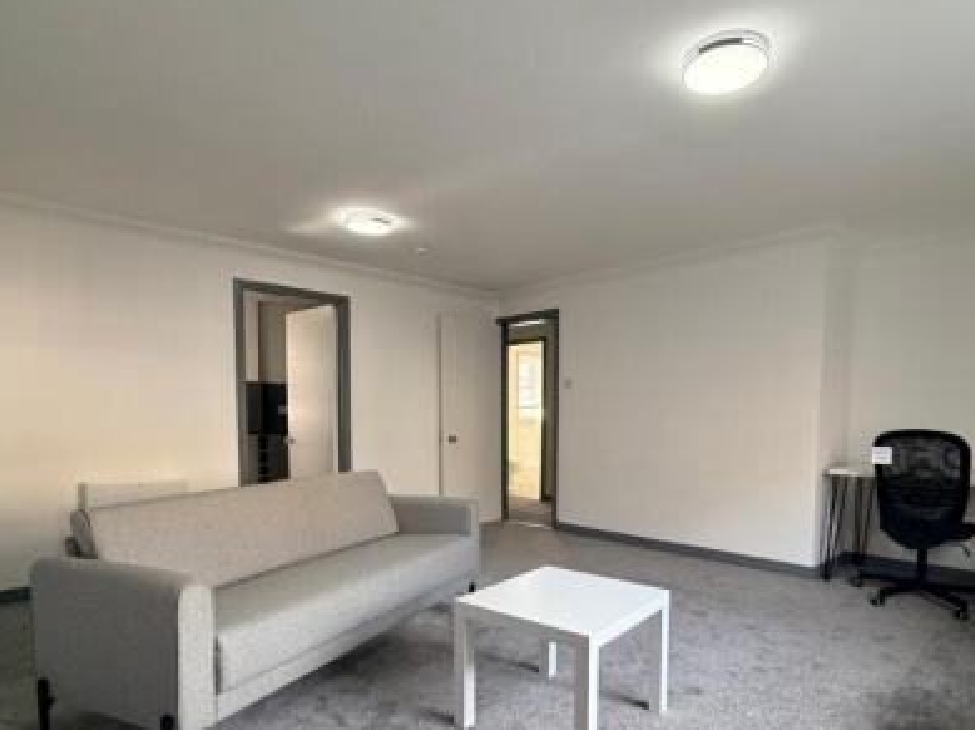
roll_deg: -0.4
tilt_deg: -3.8
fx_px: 591
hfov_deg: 78.7
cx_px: 548
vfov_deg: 62.5
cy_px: 455
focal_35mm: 21
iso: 320
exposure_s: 1/89
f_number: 2.2
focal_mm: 2.22
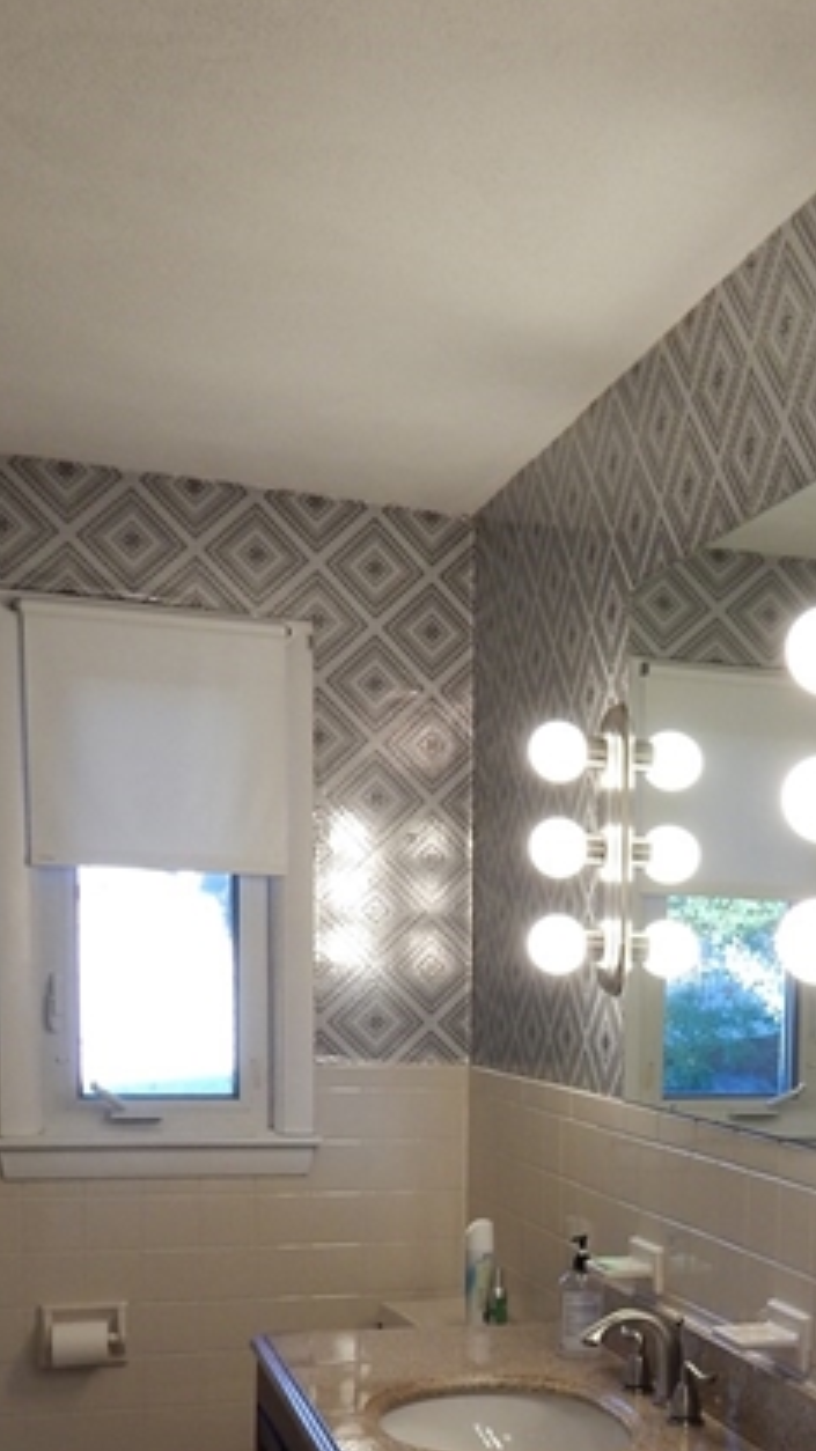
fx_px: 1770
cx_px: 802
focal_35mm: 46
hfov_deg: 24.8
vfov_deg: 42.4
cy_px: 1177
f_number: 3
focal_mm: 4
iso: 125
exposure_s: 1/60
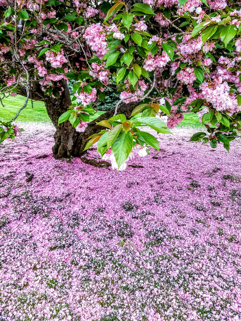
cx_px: 120
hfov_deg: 51.4
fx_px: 251
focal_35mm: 27
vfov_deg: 65.3
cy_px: 160
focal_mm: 4.25
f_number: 1.7
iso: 50
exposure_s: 1/190
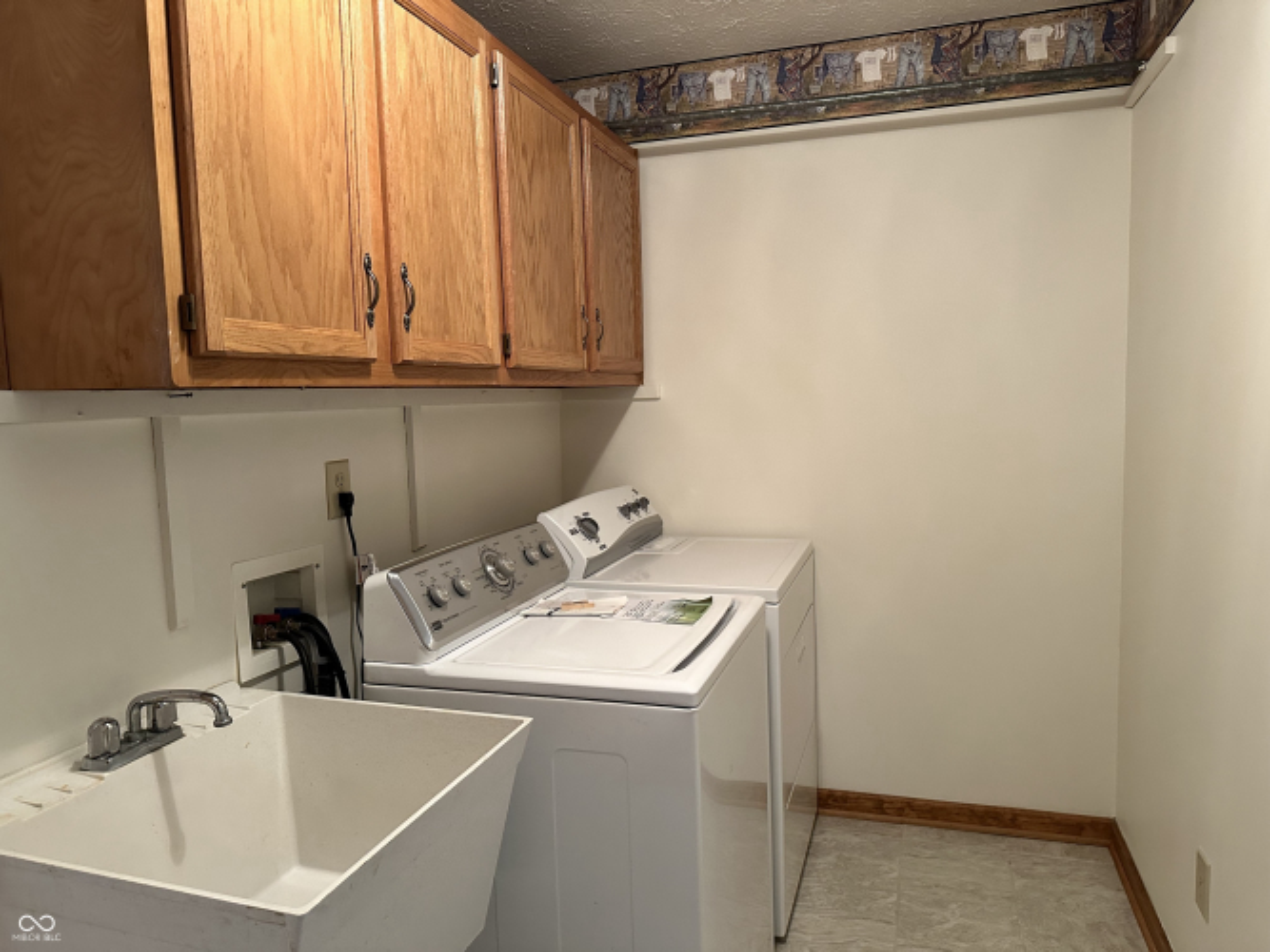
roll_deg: +2.0
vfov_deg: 56.8
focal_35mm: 24
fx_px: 880
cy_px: 476
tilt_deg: -5.0
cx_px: 635
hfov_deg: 71.6
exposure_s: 1/60
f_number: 1.78
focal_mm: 6.86
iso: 500
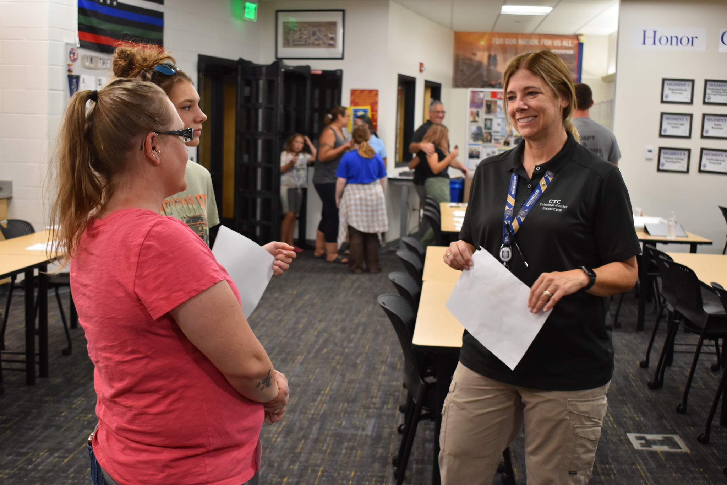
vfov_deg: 28.1
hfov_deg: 41.1
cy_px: 242
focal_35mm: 48
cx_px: 364
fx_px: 969
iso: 640
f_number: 4.5
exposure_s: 1/60
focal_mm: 32
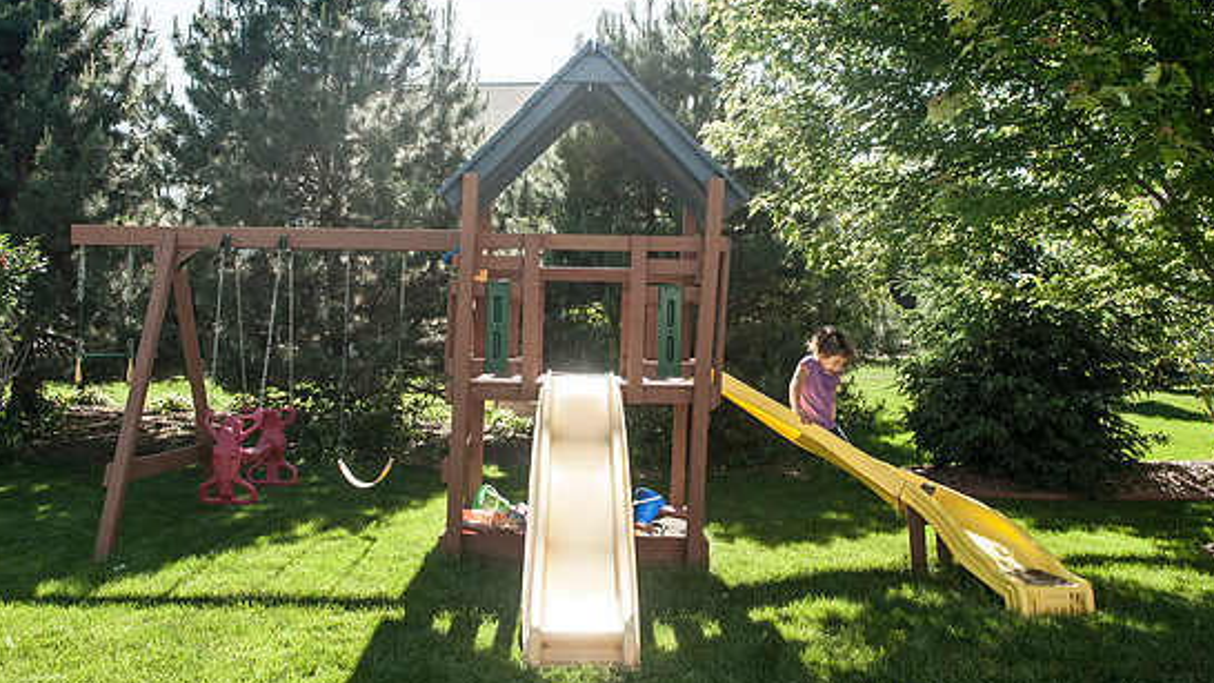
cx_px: 591
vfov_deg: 38.9
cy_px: 359
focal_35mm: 30
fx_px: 966
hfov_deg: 64.3
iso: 400
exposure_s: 1/2000
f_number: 5
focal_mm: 18
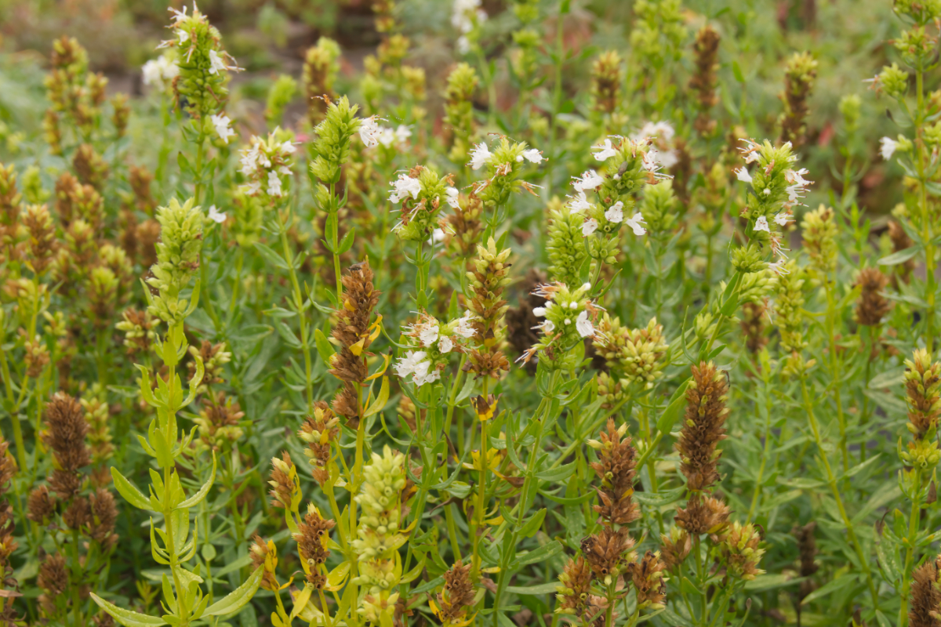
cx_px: 470
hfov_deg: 24.6
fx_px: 2156
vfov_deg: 16.6
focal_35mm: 82
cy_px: 314
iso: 640
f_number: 13
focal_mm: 55
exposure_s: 1/100
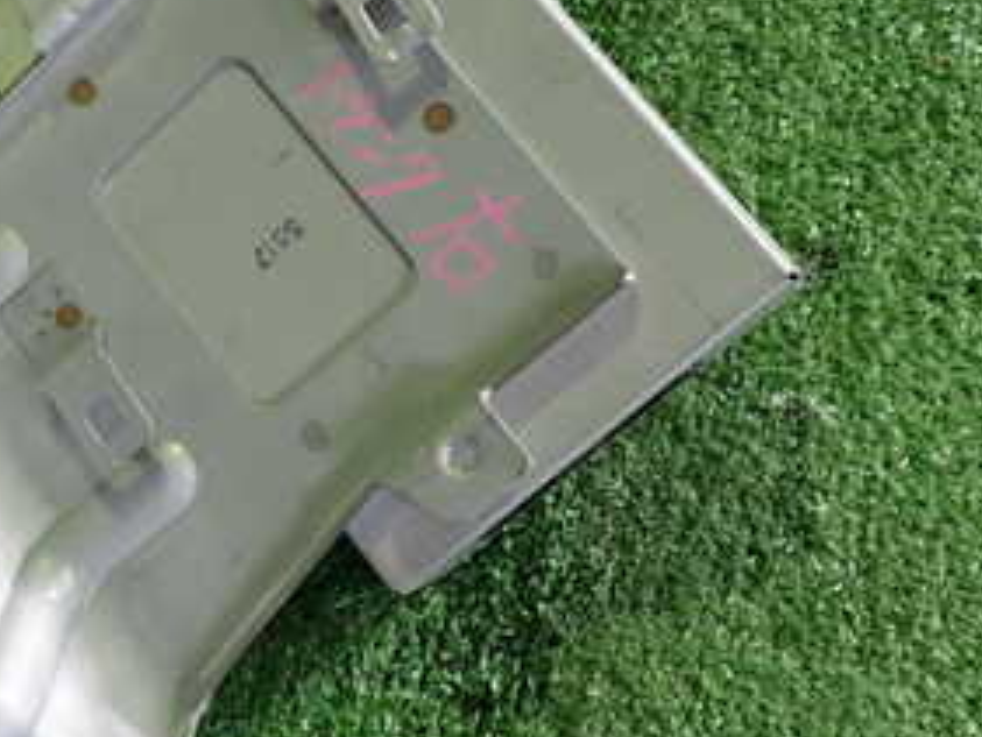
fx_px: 1816
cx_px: 154
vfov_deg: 22.9
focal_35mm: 64
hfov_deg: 29.4
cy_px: 339
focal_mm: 5.4
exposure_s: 1/40
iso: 200
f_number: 2.3
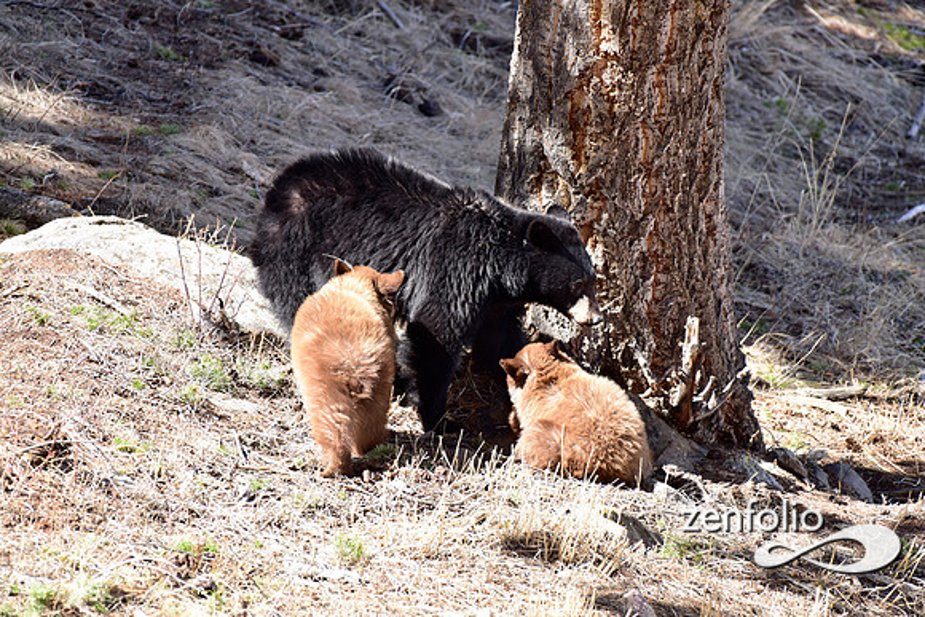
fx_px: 12850
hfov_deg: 4.1
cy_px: 308
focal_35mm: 500
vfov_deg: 2.8
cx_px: 462
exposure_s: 1/400
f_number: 7.1
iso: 800
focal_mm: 500
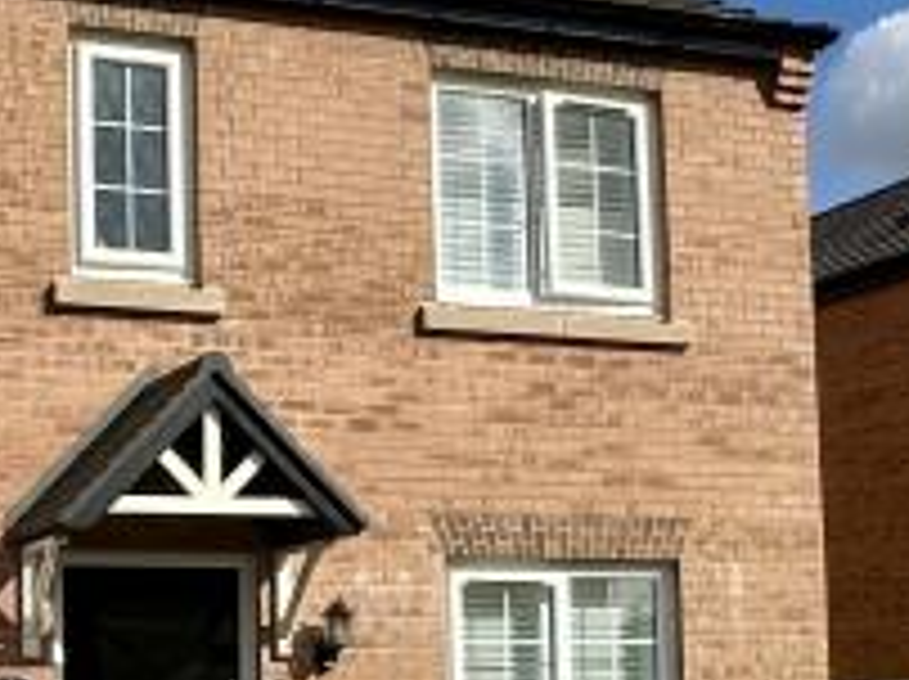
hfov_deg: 26.6
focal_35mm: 71
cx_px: 108
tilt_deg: +5.0
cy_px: 572
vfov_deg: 20.4
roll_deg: +0.8
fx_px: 1862
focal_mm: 2.22
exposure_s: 1/2959
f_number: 2.2
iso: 50
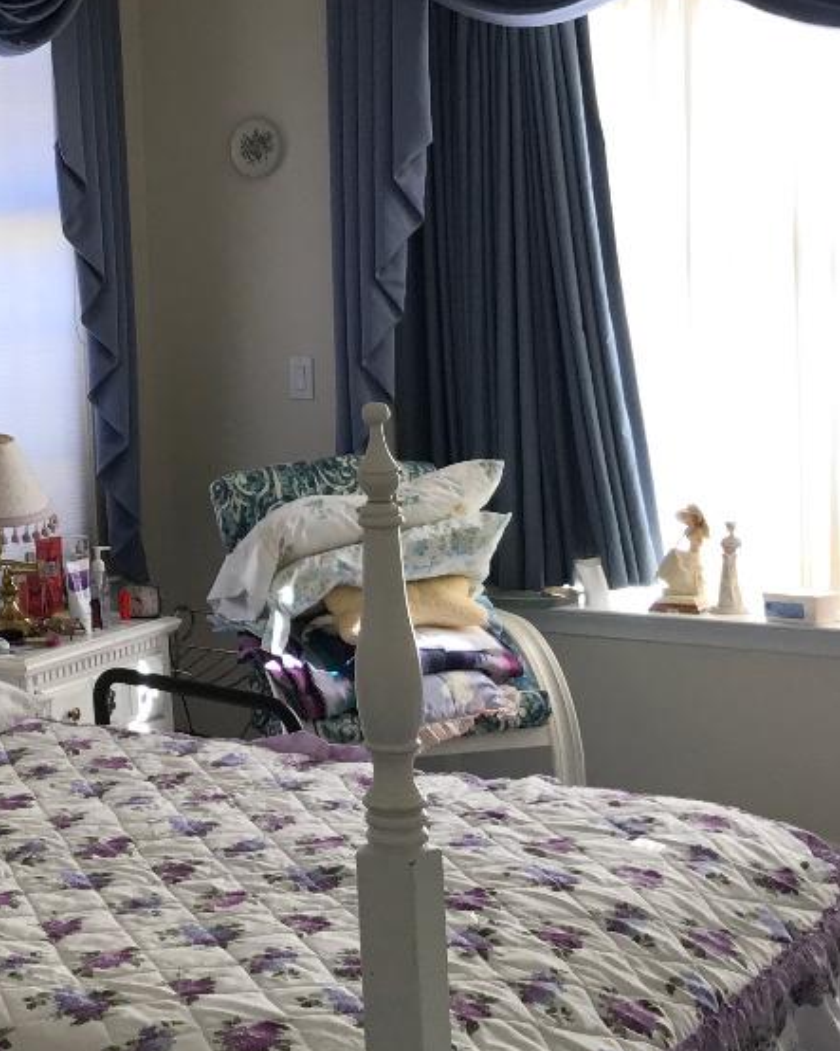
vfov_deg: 26.6
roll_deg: +2.7
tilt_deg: -2.2
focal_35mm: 71
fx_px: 2207
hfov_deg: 20.5
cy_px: 336
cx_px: -82
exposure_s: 1/120
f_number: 1.8
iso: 40
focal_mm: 3.99
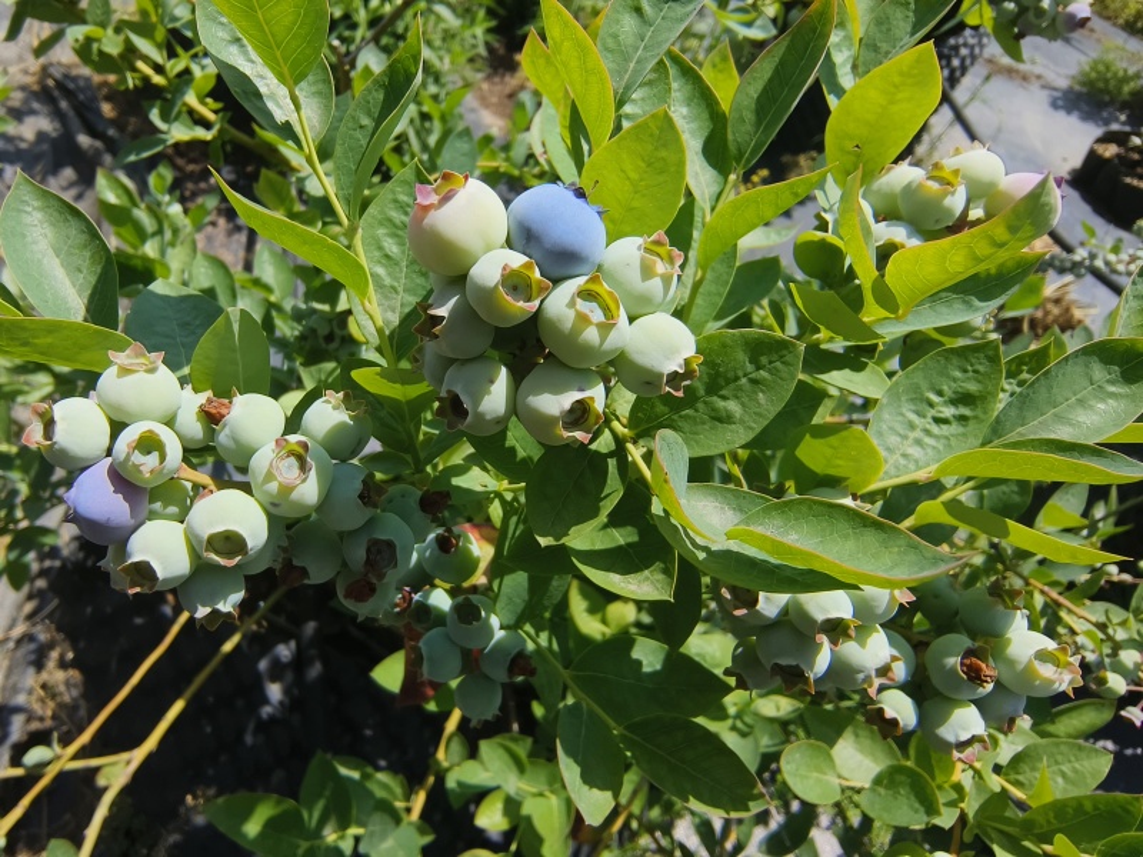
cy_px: 428
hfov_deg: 67.3
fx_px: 859
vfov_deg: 53.1
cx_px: 572
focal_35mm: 26
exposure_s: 1/2433
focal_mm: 2.28
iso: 50
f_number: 2
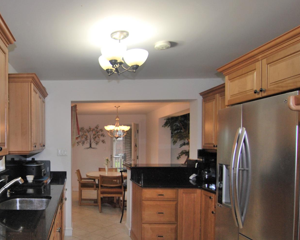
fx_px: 229
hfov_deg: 61.2
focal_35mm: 26
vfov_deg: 54.6
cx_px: 61
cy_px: 154
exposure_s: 1/60
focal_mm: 11
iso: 200
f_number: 4
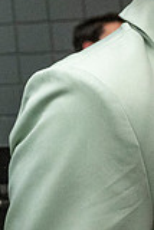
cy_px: 15
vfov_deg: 22.7
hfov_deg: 11.6
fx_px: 557
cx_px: -262
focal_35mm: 87
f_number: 4
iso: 10000
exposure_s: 1/500
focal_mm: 24
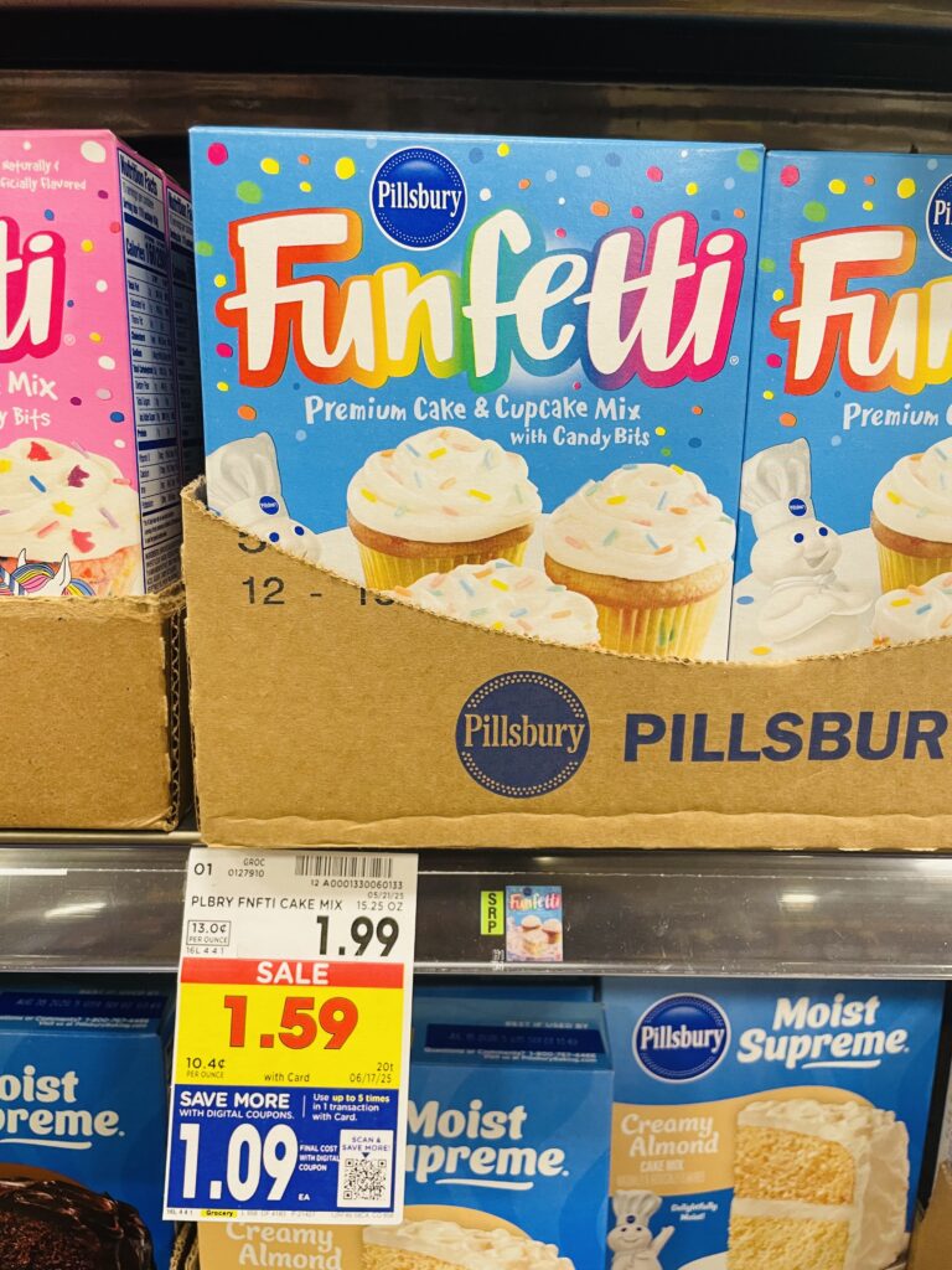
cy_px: 635
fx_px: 953
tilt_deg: -14.6
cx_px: 476
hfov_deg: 53.1
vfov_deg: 67.3
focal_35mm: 26
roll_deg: -0.4
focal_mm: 4.2
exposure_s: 1/60
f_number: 1.6
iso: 100
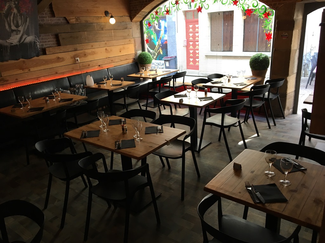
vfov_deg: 48.2
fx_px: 272
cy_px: 122
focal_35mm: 29
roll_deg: +3.8
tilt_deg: -18.4
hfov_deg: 61.7
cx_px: 162
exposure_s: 1/33
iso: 40
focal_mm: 4.15
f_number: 2.2
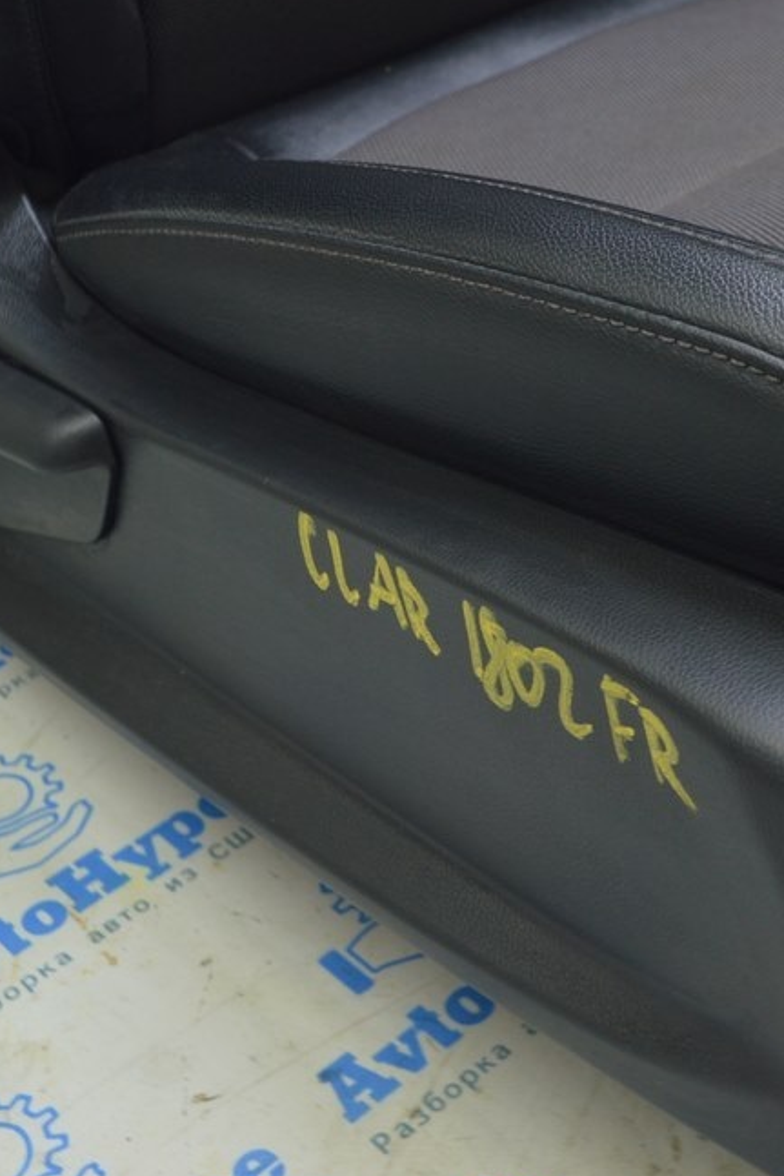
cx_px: 449
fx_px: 1861
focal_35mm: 57
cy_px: 594
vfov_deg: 35.0
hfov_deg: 23.8
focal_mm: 24
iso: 400
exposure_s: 1/20
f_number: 5.6
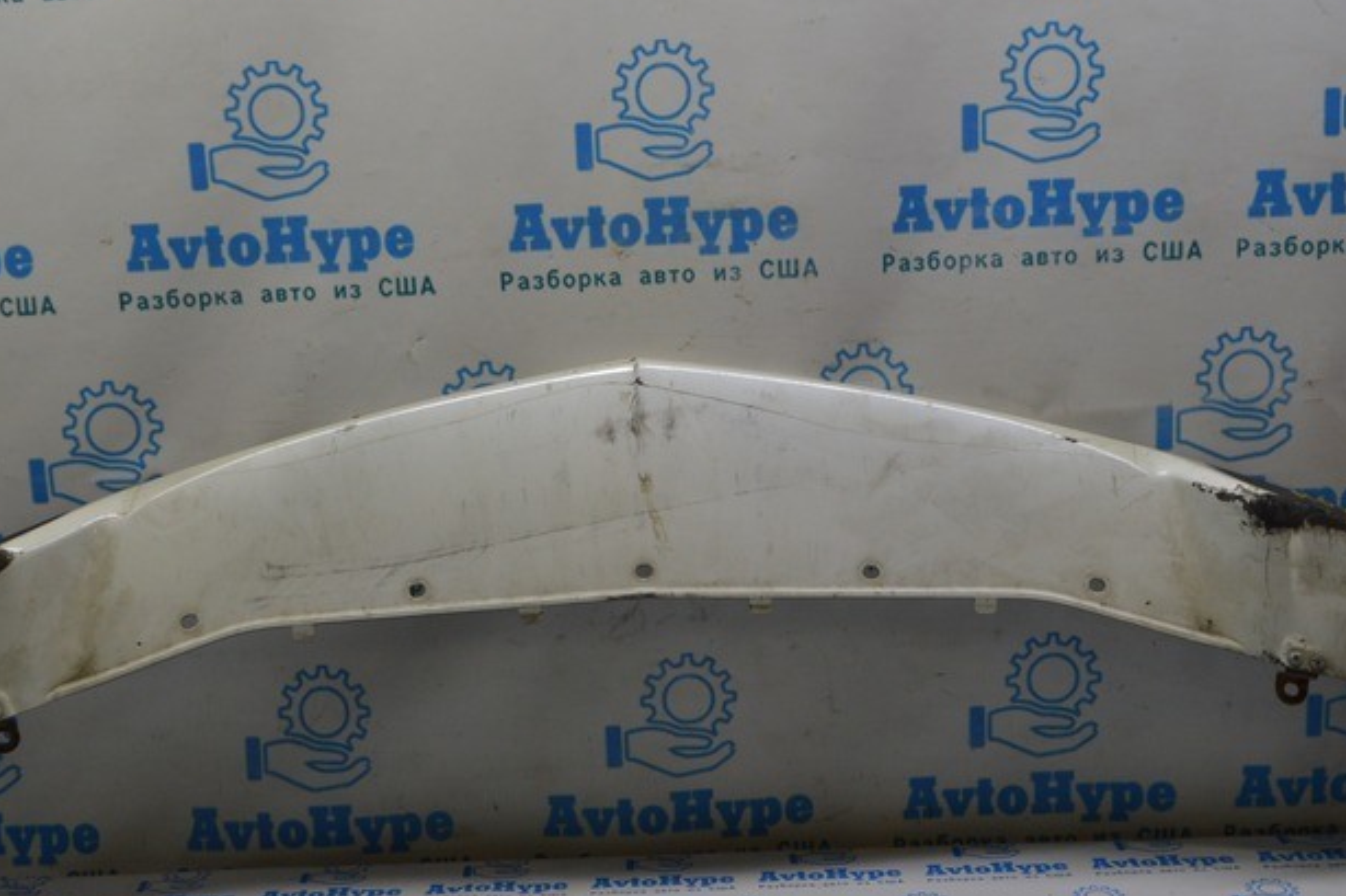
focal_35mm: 45
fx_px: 1682
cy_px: 536
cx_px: 623
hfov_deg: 43.6
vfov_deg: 29.8
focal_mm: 18
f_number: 5
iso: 400
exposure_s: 1/100
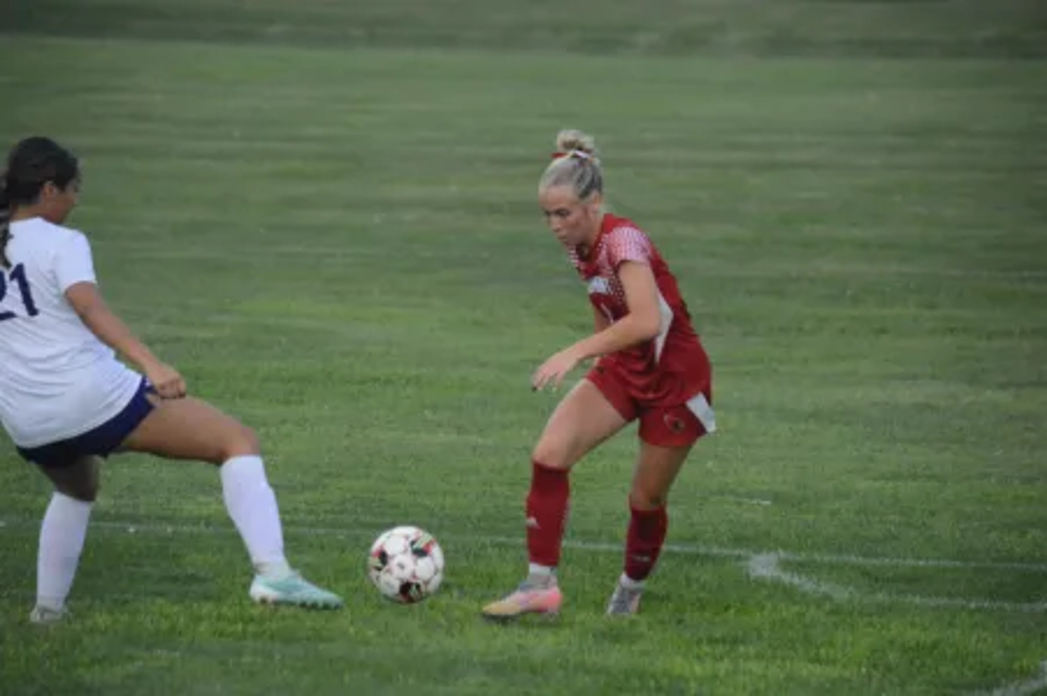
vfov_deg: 5.9
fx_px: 6757
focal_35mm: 232
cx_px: 524
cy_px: 348
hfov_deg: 8.9
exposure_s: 1/1600
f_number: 5
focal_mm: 155
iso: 3200
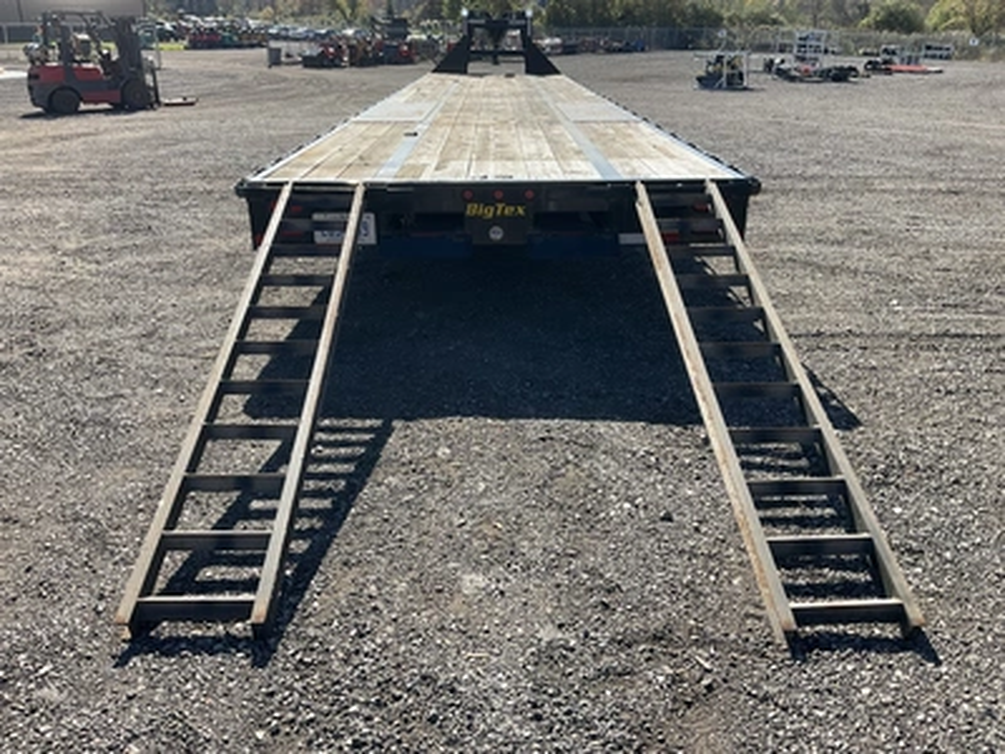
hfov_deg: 61.7
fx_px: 842
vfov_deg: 48.2
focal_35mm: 29
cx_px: 502
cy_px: 377
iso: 25
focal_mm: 3
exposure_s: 1/1098
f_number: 1.8
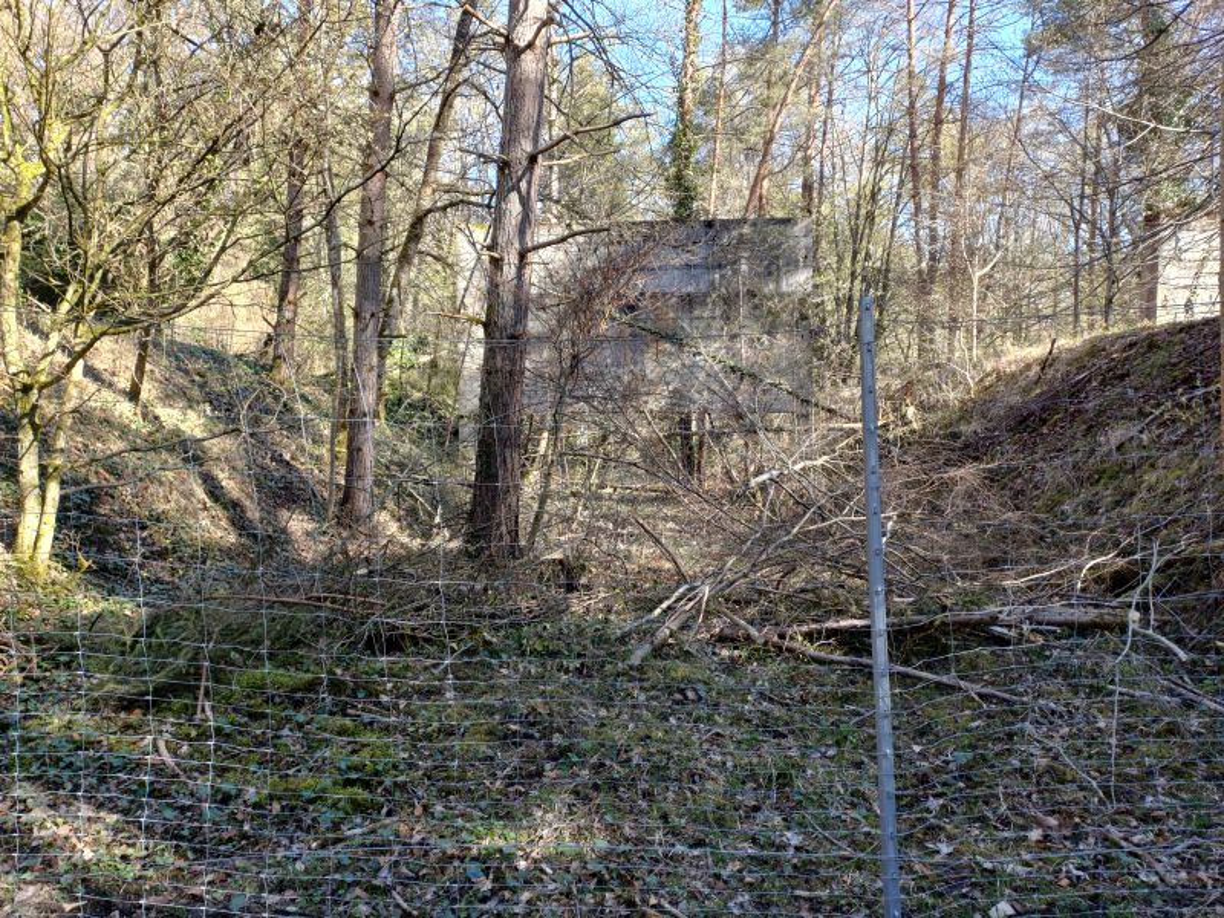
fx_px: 884
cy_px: 459
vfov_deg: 54.9
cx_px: 612
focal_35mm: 25
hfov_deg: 69.4
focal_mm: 4.65
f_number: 1.8
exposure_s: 1/106
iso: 50
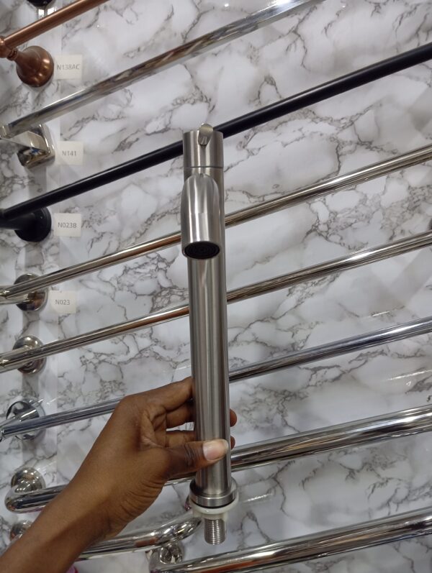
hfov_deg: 49.9
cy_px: 286
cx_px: 216
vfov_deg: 63.4
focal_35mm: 28
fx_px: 465
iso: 405
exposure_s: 1/50
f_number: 1.8
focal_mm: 4.22
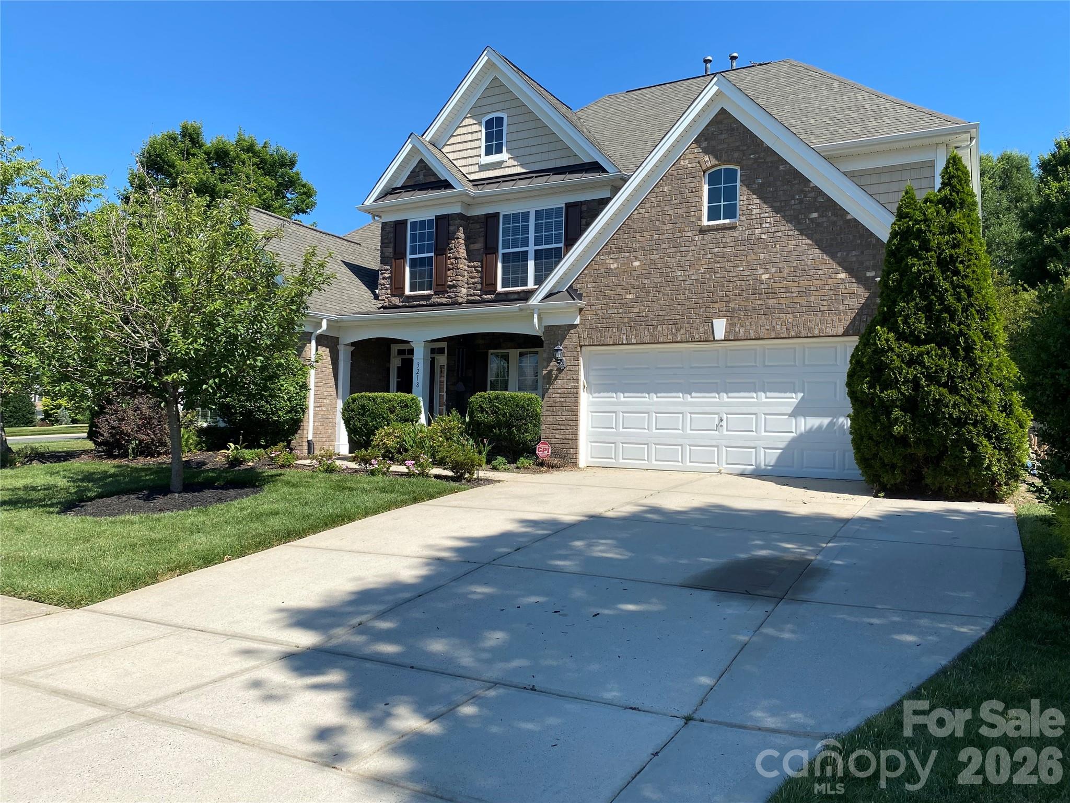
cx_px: 535
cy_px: 402
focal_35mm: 26
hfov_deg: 67.3
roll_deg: -0.8
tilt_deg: +1.2
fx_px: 804
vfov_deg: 53.1
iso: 32
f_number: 1.8
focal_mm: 4.25
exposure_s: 1/2358
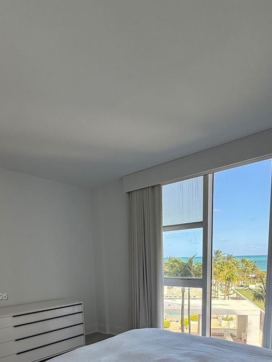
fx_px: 251
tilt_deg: -6.7
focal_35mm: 24
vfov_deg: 64.3
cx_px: 145
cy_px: 297
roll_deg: +1.2
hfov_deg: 56.8
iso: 64
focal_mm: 2.22
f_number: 2.2
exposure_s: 1/229
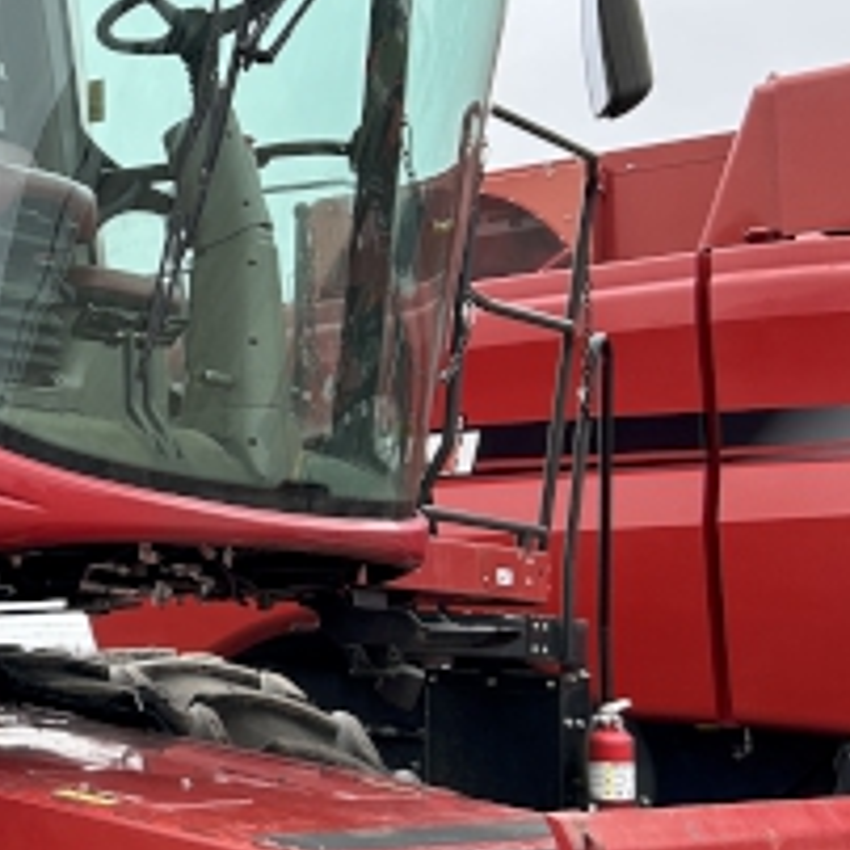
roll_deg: +0.2
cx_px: -497
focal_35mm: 91
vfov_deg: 19.1
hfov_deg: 16.9
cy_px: 497
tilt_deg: +4.9
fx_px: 2528
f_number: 1.5
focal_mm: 5.7
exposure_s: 1/539
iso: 50
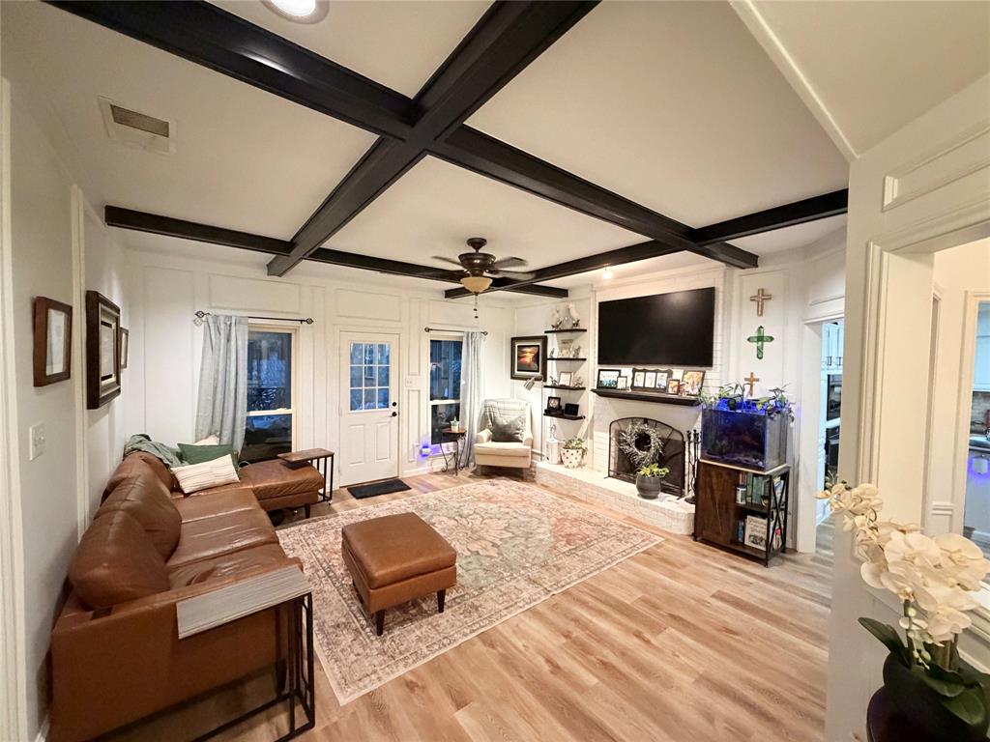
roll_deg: -0.4
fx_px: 400
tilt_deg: -2.4
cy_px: 371
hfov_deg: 102.1
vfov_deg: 85.7
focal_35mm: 14
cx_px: 495
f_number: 2.2
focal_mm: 2.22
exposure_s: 1/40
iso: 1000
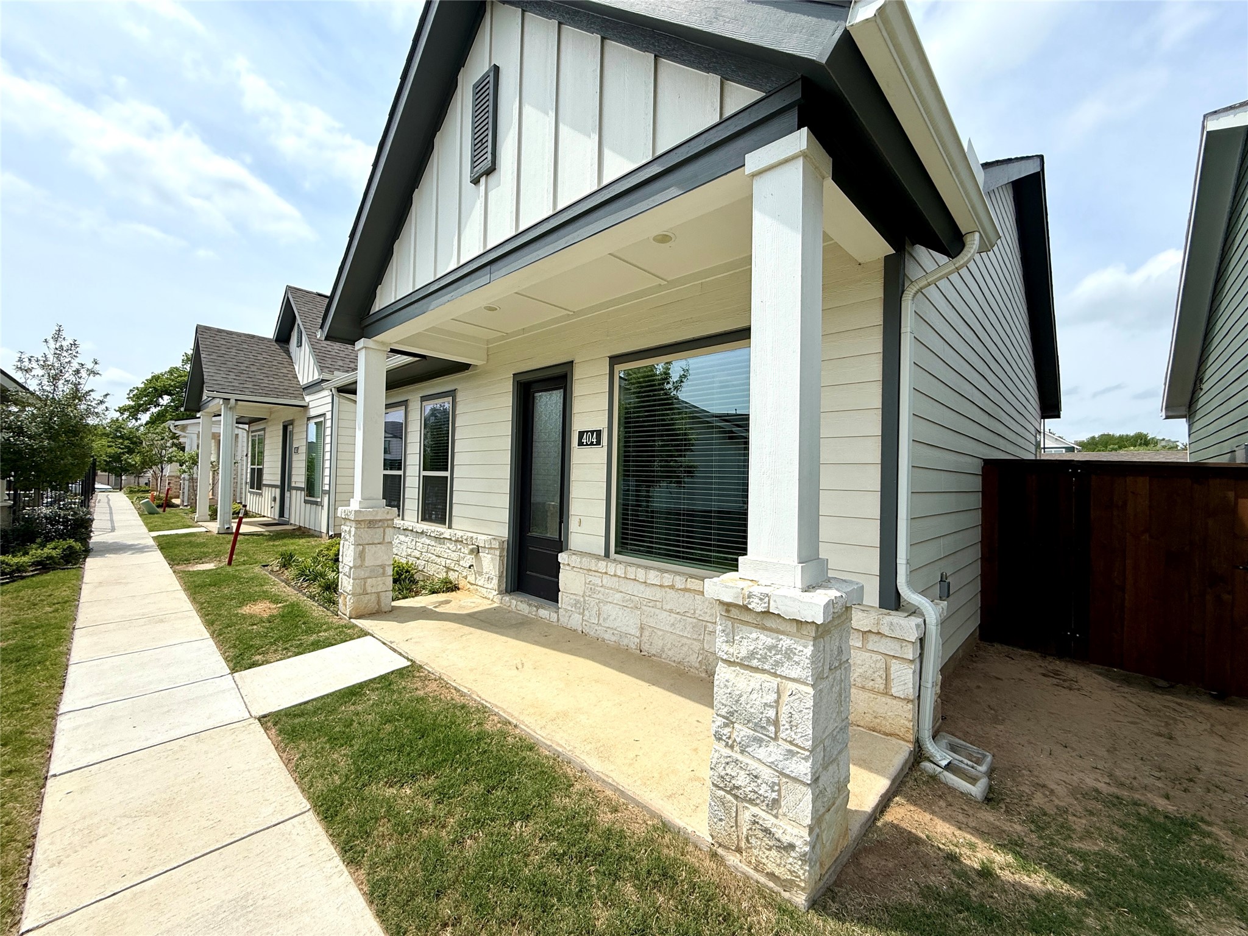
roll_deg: -0.5
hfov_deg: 102.1
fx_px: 505
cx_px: 624
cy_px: 468
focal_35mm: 14
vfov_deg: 85.7
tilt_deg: +1.5
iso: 50
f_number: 2.2
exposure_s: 1/2506
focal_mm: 2.22
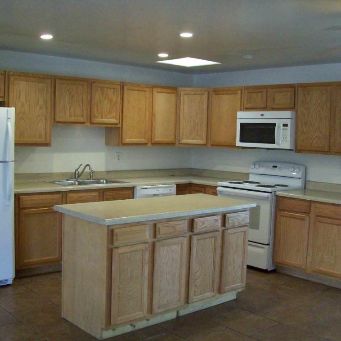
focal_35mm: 43
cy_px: 169
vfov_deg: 39.2
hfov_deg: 39.1
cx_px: 146
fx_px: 479
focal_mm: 6
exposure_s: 1/64
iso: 308
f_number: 2.7
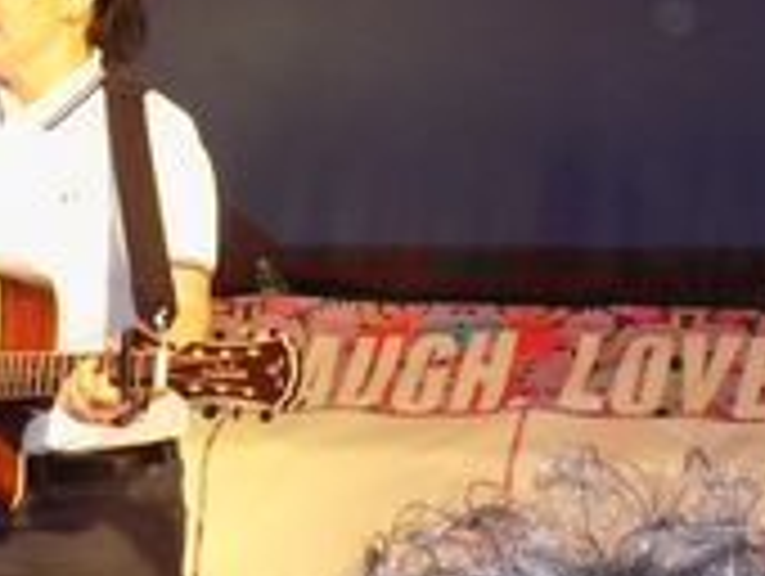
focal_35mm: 162
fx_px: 3585
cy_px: 176
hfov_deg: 12.1
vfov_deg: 9.2
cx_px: 158
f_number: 3.7
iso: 400
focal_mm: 8.1
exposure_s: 1/30
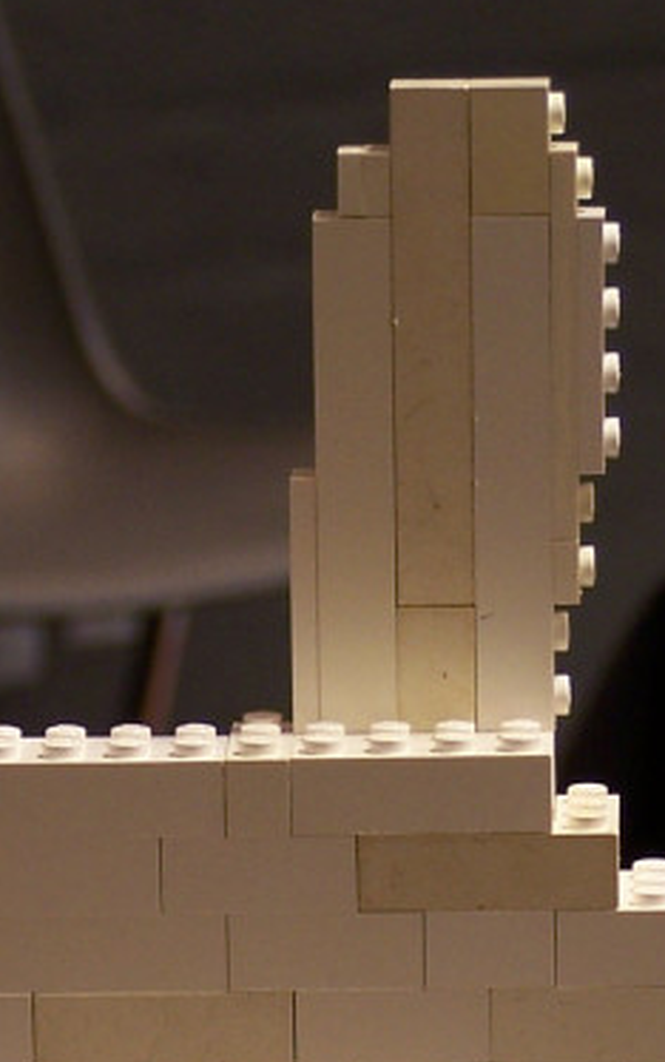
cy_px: 1372
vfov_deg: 7.6
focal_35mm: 273
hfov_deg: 4.8
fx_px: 7910
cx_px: 179
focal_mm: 15.6
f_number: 3.2
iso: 80
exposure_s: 1/2
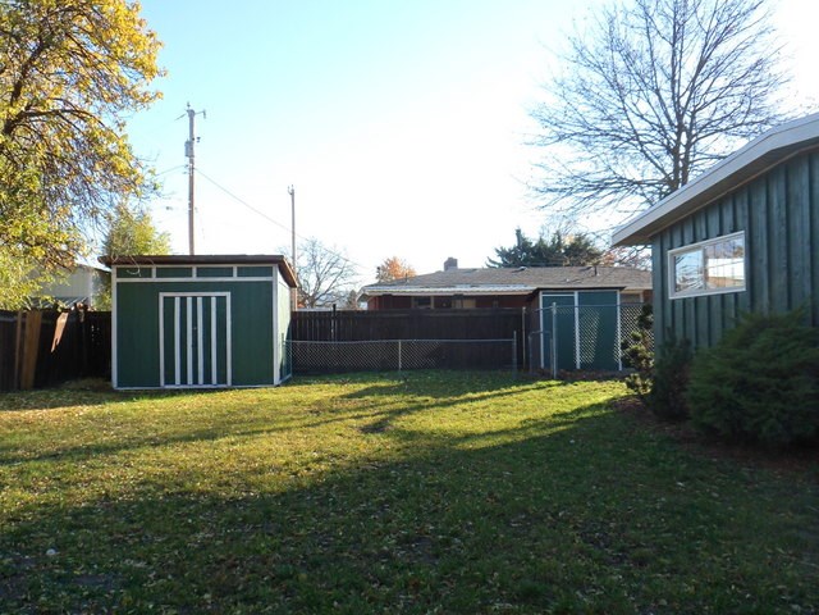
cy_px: 308
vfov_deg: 45.4
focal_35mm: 31
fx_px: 733
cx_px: 410
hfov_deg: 58.4
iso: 80
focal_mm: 5.3
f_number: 3.5
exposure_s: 1/250
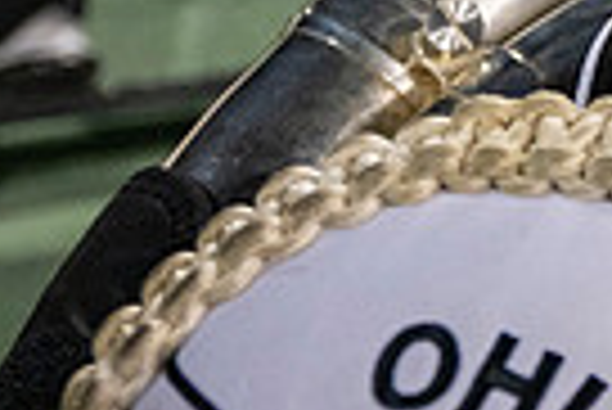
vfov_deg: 12.4
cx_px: 1161
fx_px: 1736
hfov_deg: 16.2
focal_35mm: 102
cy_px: -304
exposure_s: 1/500
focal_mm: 24
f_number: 3.2
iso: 2000
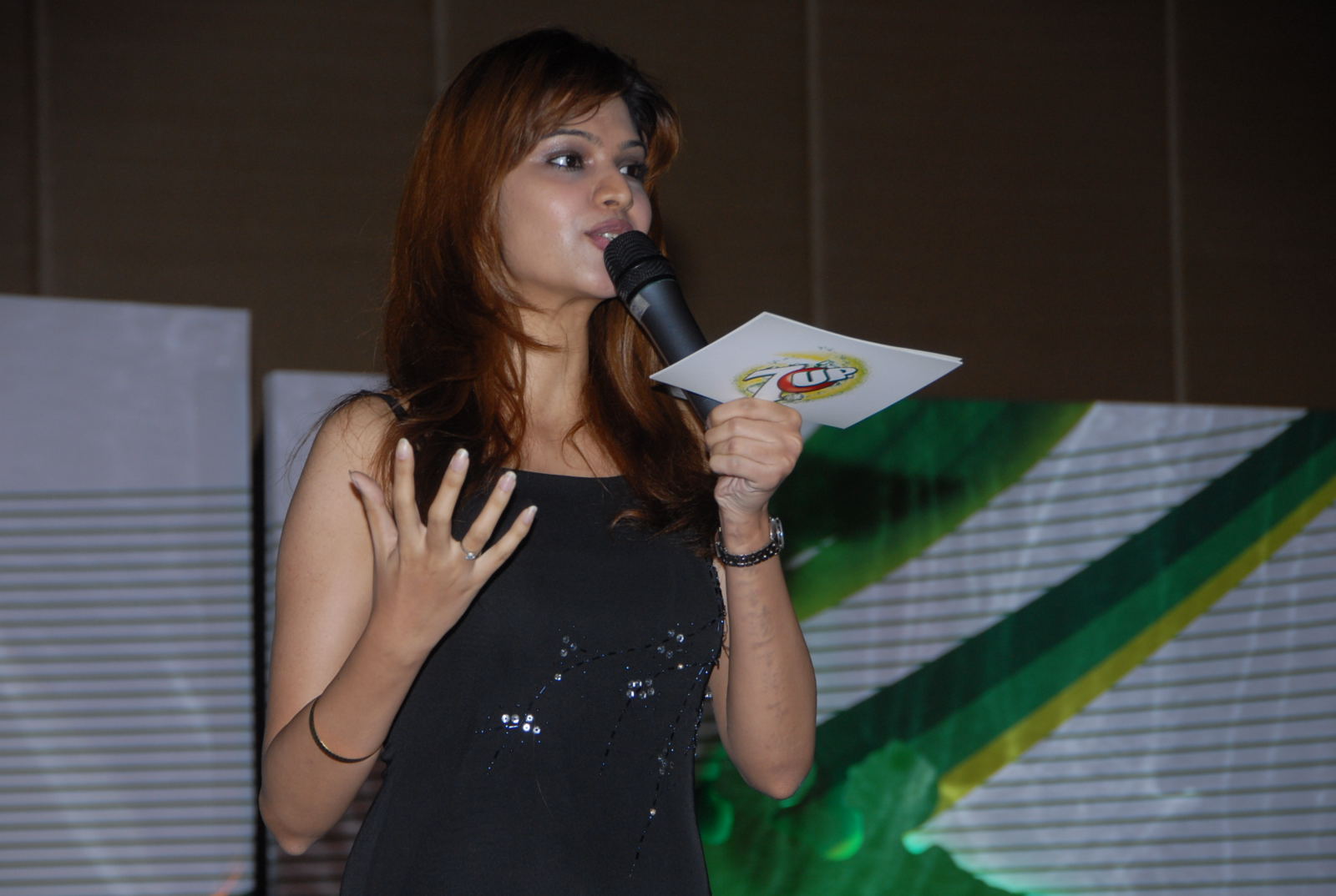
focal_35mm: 142
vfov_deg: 9.7
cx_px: 668
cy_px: 448
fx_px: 5299
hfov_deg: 14.4
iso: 320
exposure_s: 1/125
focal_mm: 95
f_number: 6.3
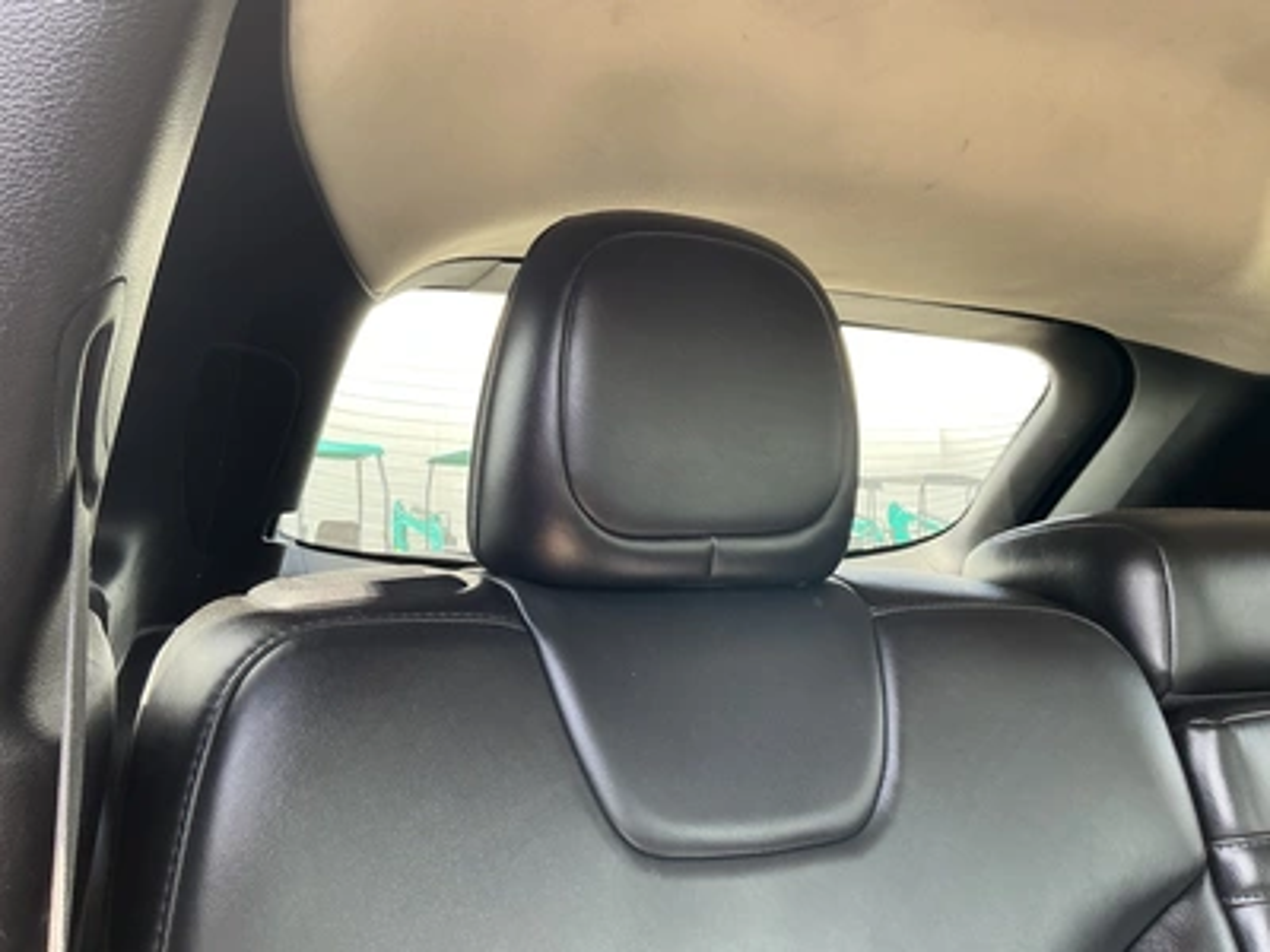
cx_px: 635
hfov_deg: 63.4
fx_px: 1027
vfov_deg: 49.7
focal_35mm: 28
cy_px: 476
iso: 64
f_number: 1.8
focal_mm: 3
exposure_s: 1/61
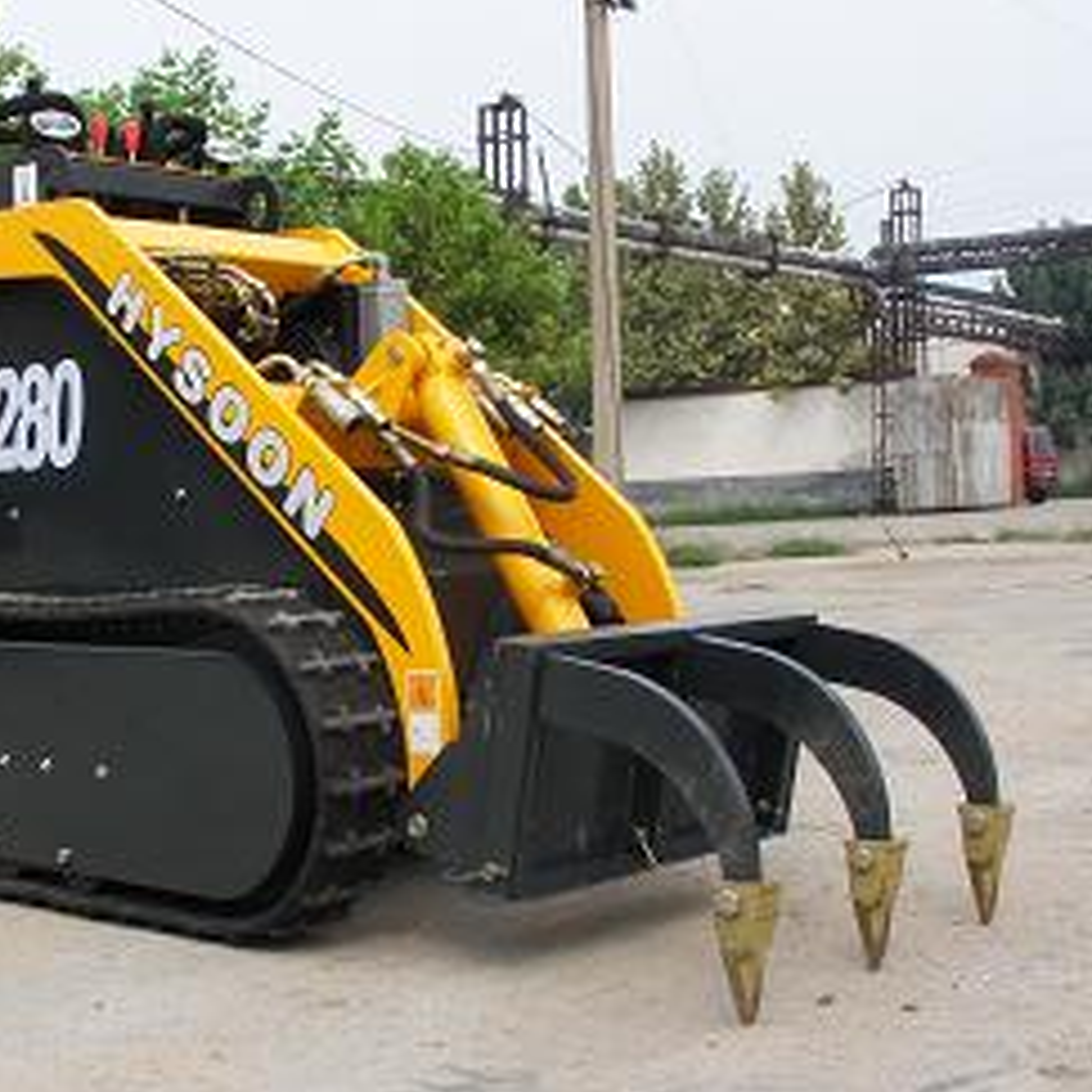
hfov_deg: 32.5
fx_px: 1856
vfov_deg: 32.7
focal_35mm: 52
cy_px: 620
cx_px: 371
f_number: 5.6
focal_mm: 6.3
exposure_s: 1/160
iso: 64
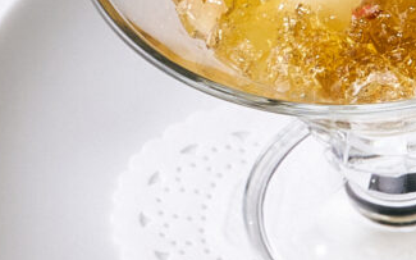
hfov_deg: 2.9
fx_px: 8275
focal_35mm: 730
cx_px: 984
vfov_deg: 1.8
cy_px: 641
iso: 125
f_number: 7.1
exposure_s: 1/200
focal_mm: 61
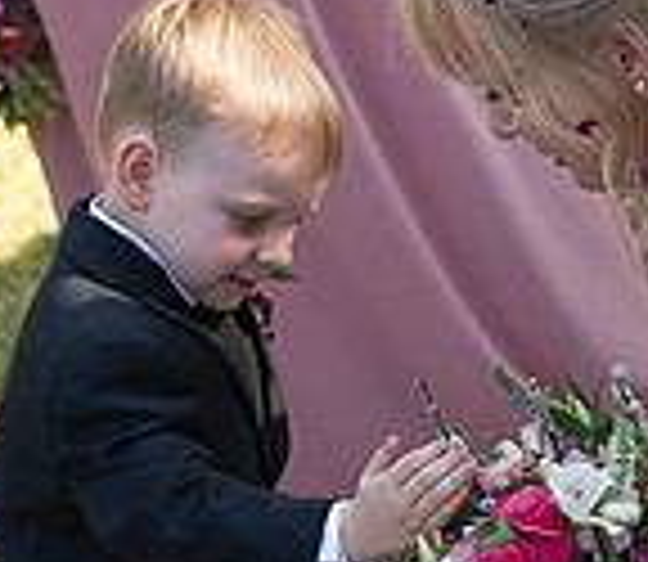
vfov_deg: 8.1
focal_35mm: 200
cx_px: 740
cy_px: 570
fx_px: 3966
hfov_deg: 9.2
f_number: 2.8
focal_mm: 35
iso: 200
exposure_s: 1/1000
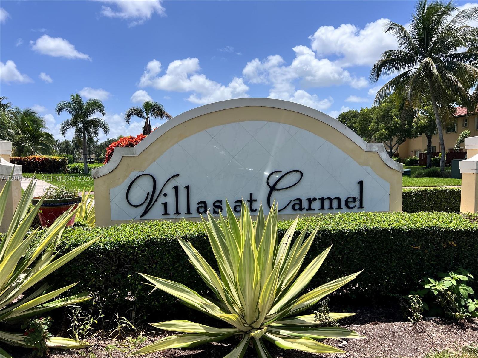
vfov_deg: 53.1
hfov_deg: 67.3
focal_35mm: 26
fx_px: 359
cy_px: 179
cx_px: 239
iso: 50
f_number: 1.5
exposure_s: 1/4115
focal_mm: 5.7
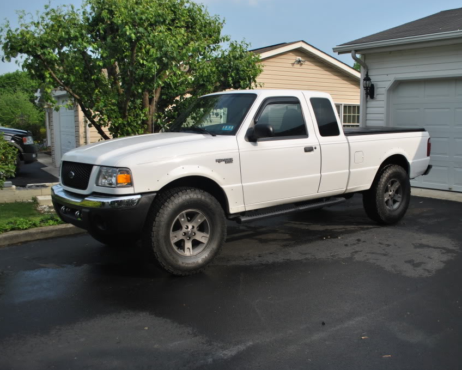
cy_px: 186
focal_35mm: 34
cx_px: 275
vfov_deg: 43.4
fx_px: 465
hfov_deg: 52.5
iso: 125
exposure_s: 1/800
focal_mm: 20
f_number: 5.6
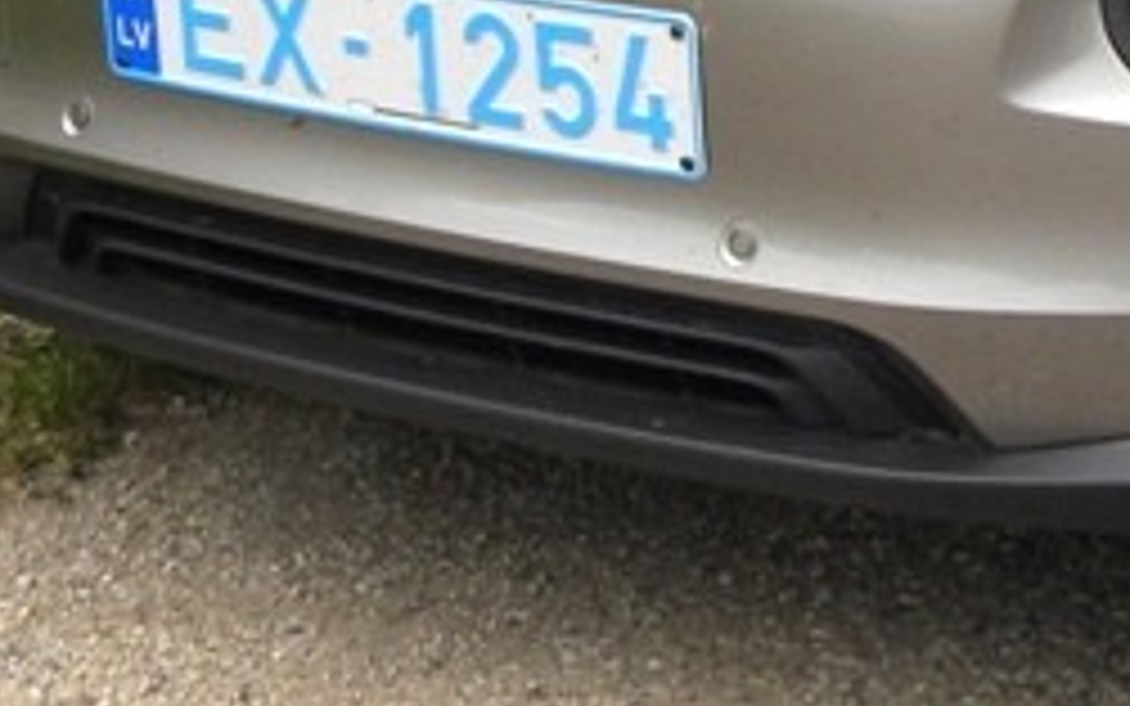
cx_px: 1175
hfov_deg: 12.9
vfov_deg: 8.0
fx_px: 4928
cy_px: -508
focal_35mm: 160
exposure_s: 1/240
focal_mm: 6.6
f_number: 5
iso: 64
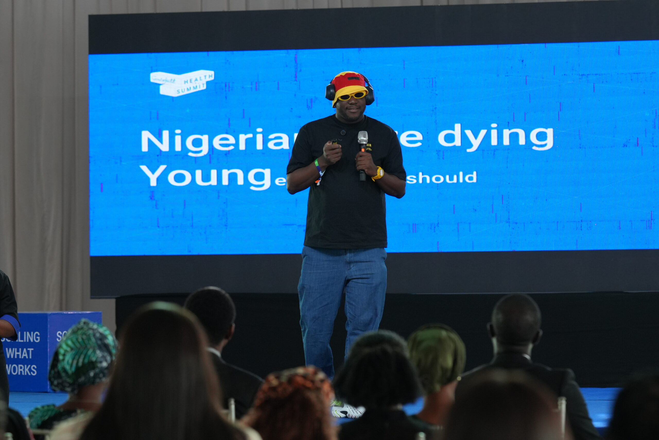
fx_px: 3707
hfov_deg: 10.2
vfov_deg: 6.8
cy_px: 220
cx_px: 330
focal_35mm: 202
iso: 800
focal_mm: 135
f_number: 4
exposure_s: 1/250
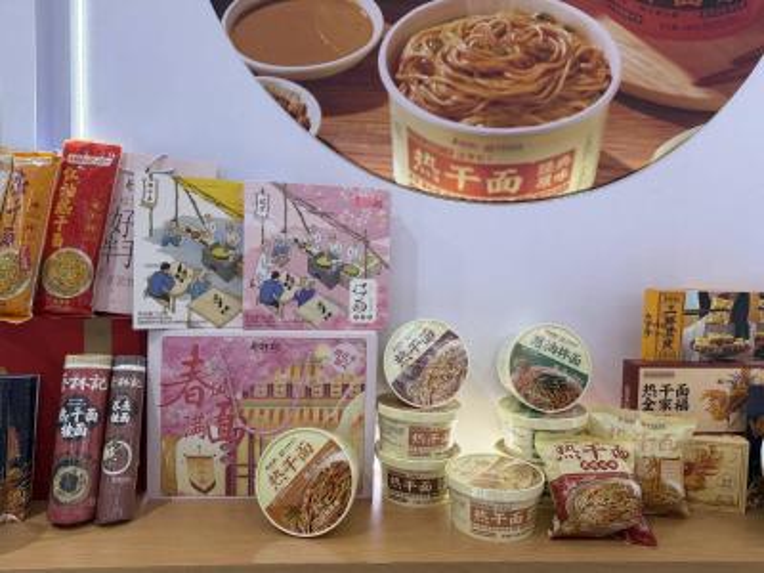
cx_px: 382
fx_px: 530
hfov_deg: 71.6
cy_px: 286
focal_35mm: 24
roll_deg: -2.4
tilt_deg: -3.0
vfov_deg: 56.8
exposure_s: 1/200
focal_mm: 6.76
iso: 80
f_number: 1.78
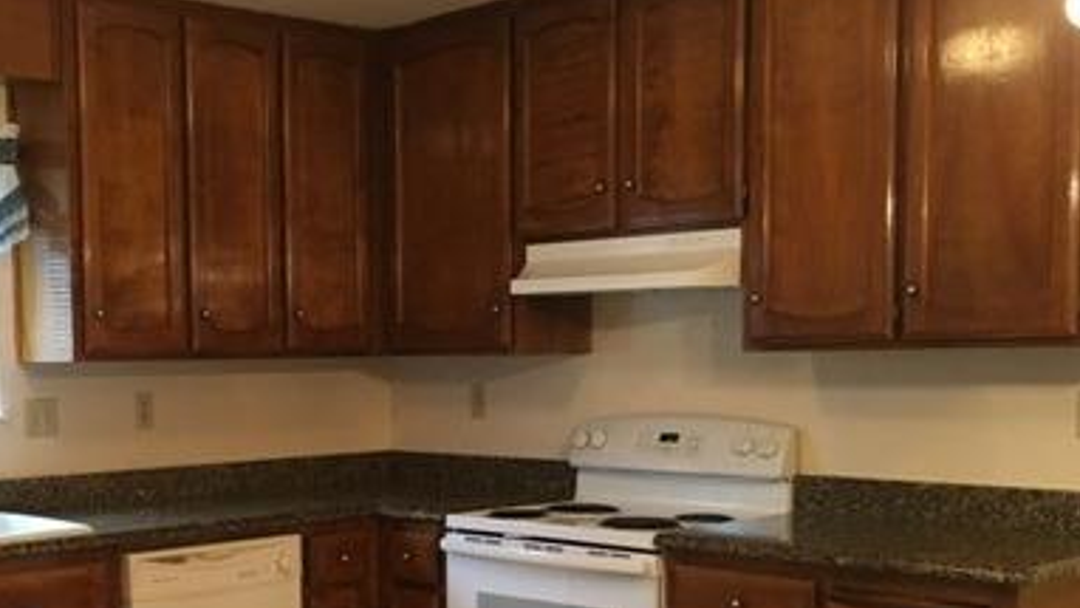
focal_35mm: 53
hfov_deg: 38.5
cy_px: 469
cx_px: 314
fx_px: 1518
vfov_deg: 22.4
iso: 160
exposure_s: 1/30
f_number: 2.2
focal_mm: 4.15
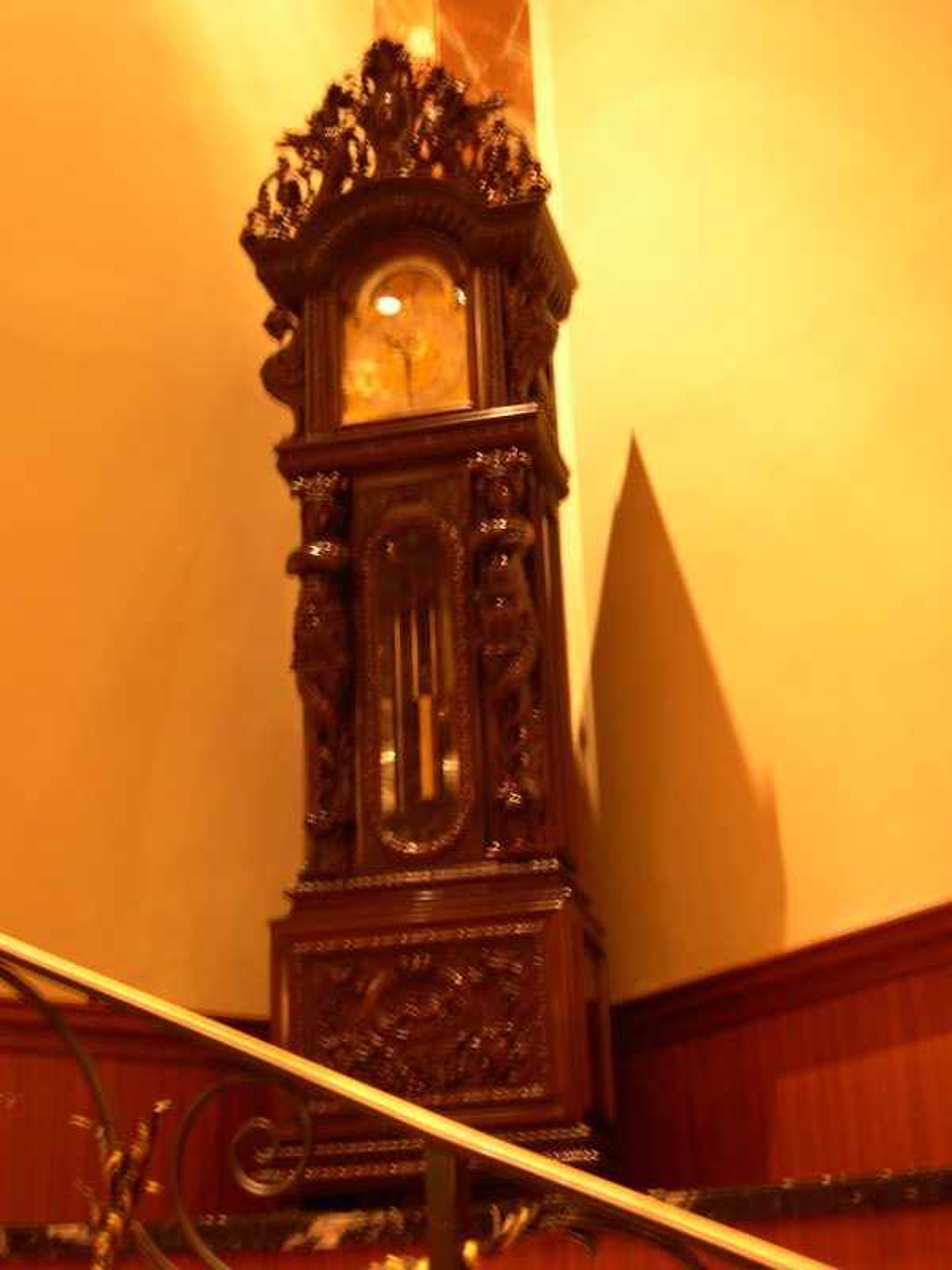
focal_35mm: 57
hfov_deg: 25.7
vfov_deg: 33.8
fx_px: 2090
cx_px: 476
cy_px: 635
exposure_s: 1/4.6
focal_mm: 12.2
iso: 208
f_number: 3.4
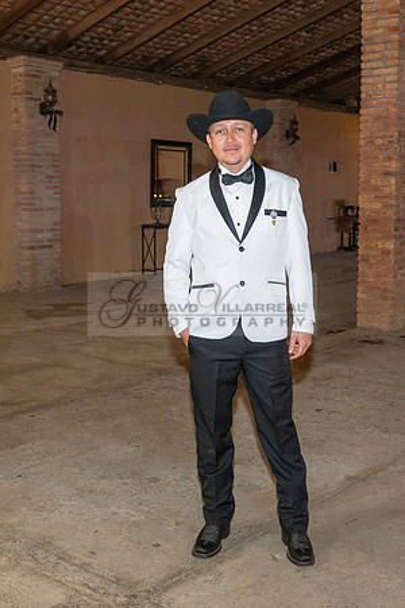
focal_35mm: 47
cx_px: 261
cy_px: 292
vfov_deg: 41.7
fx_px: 798
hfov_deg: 28.3
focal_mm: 28
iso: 2500
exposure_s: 1/80
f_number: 5
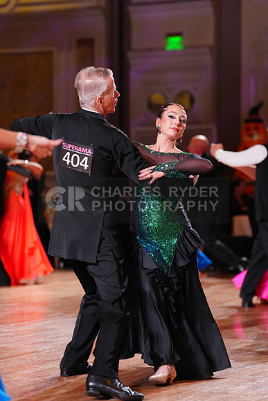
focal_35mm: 116
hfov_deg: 11.8
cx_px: 134
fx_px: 1294
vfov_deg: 17.6
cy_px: 200
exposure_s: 1/400
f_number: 2.8
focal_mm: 116
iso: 1600
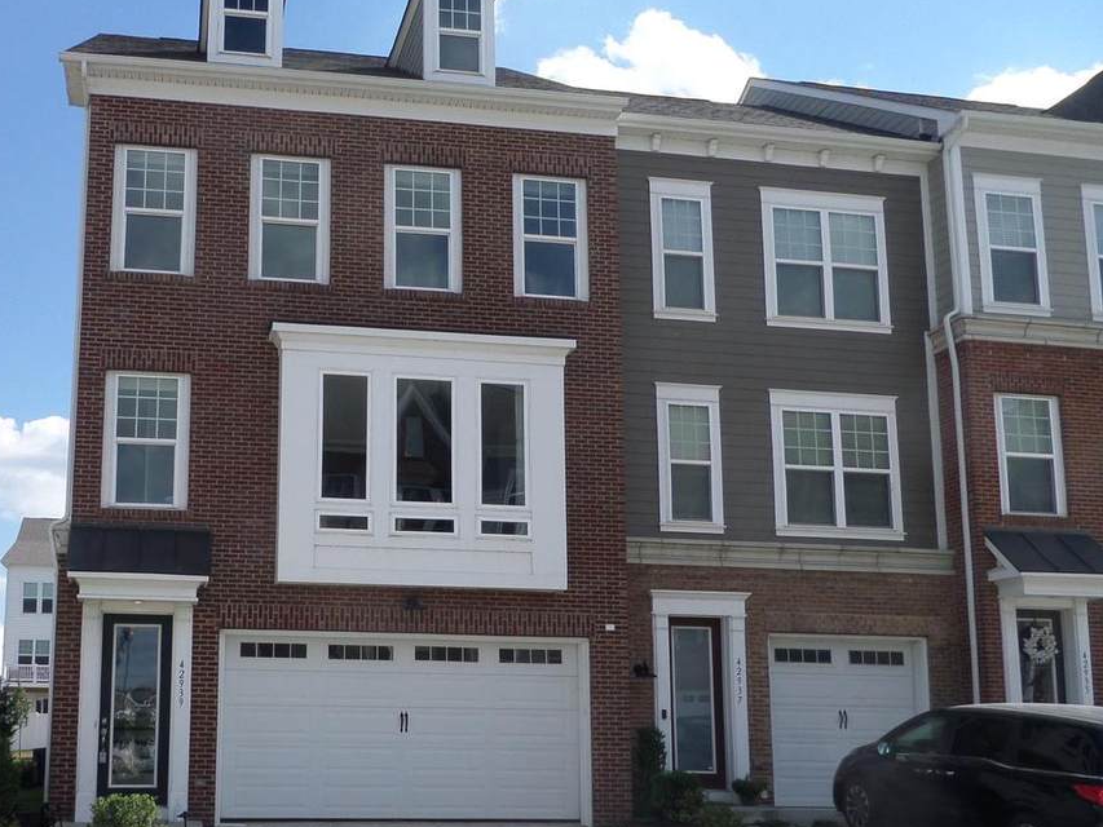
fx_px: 1147
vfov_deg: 39.3
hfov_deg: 50.1
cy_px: 543
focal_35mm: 36
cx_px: 340
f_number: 3.6
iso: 100
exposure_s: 1/1000
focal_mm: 4
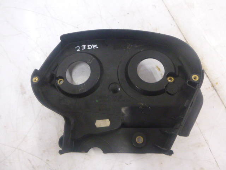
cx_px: 113
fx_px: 163
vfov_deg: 54.9
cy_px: 85
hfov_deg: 69.4
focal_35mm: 25
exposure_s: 1/8
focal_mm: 4.5
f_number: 3.9
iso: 640
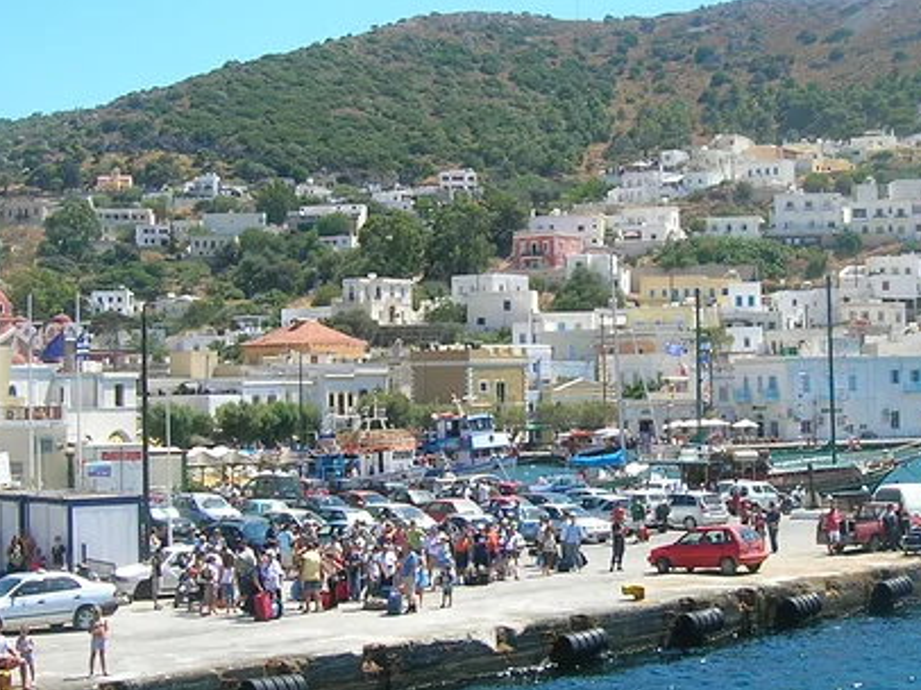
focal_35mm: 67
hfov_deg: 28.8
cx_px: 590
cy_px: 371
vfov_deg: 21.9
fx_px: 1782
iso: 50
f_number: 4.9
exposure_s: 1/276
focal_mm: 5.7
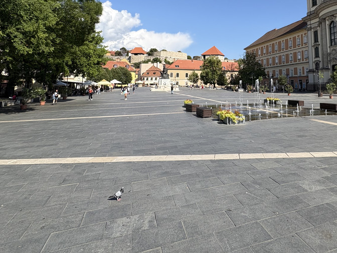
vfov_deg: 51.6
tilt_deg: +8.3
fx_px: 243
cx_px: 233
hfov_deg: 66.9
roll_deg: +0.7
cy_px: 53
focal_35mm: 25
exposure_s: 1/2342
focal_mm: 2.22
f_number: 2.2
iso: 50
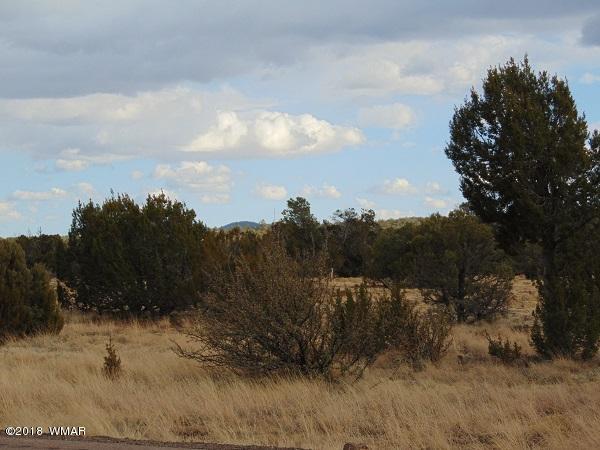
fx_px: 1872
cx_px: 300
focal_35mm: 108
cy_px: 225
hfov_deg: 18.2
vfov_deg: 13.7
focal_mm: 19.4
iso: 80
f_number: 3.9
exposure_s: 1/640
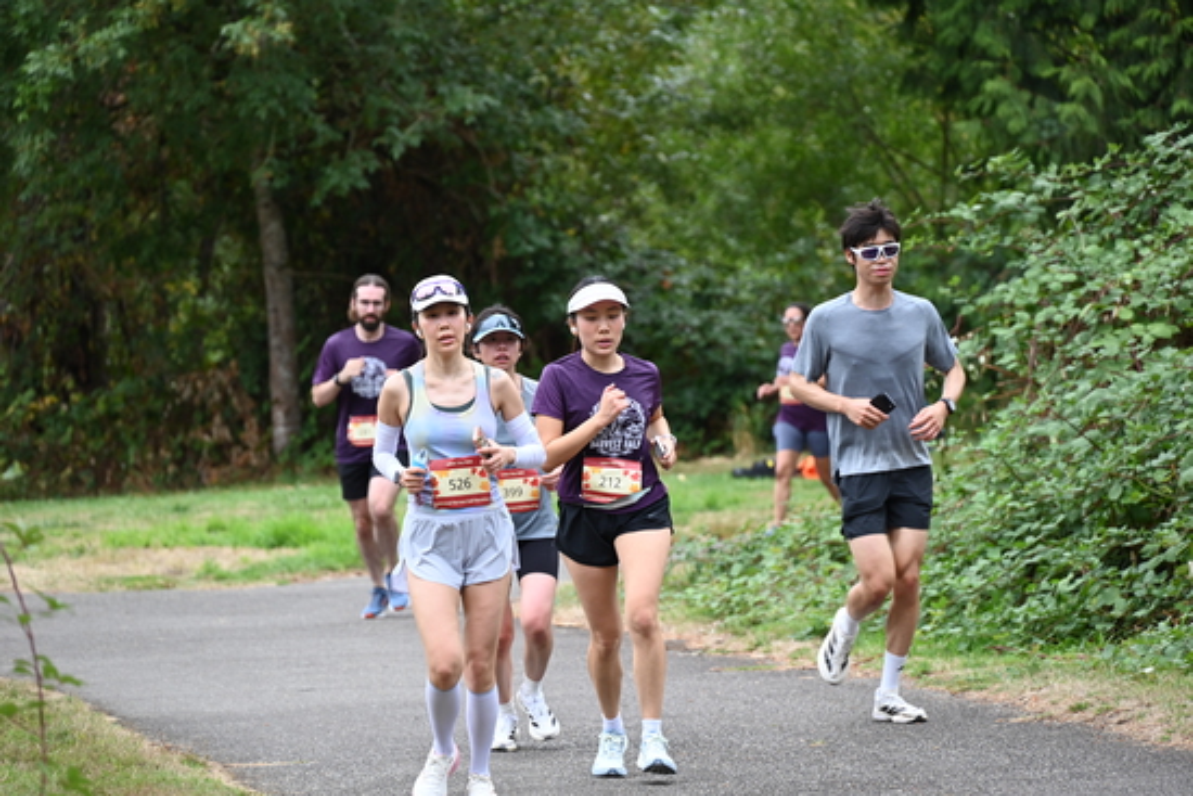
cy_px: 398
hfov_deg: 10.3
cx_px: 596
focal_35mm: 200
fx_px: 6629
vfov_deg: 6.9
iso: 450
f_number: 6.3
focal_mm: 200
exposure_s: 1/250
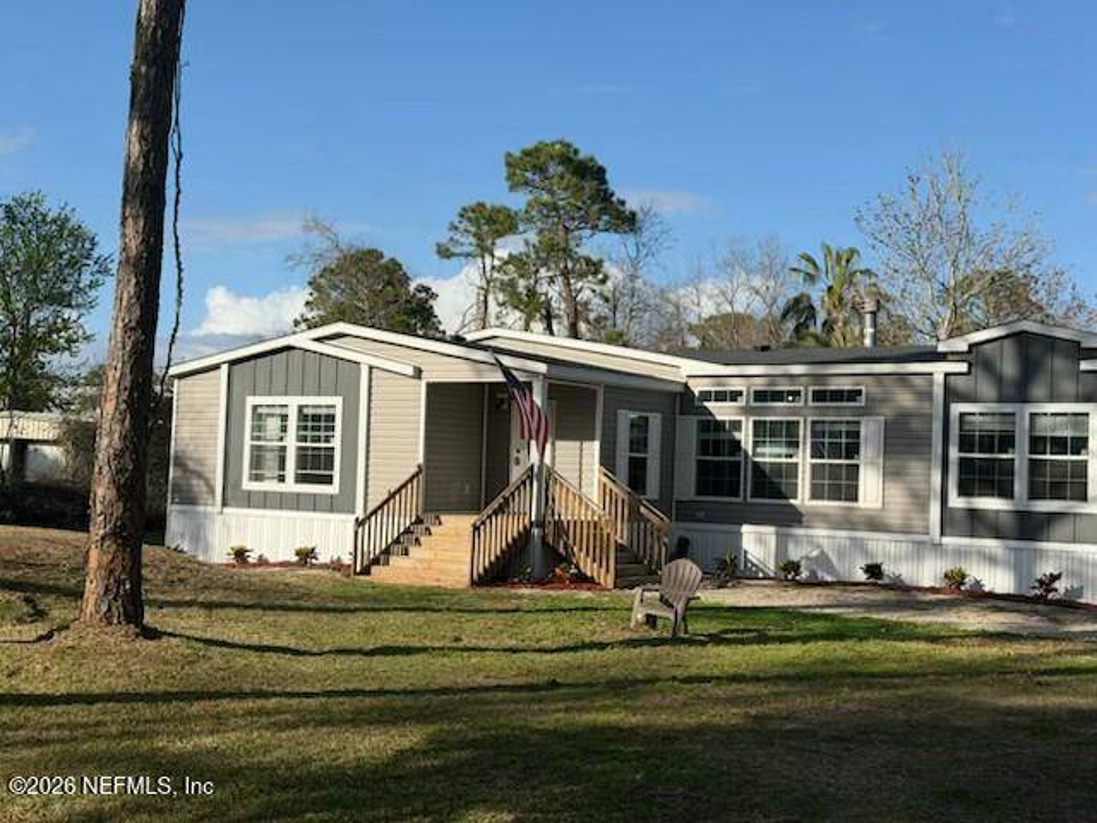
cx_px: 548
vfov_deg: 30.3
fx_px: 1521
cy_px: 412
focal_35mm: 48
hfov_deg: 39.7
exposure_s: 1/4878
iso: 64
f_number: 1.78
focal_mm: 6.76
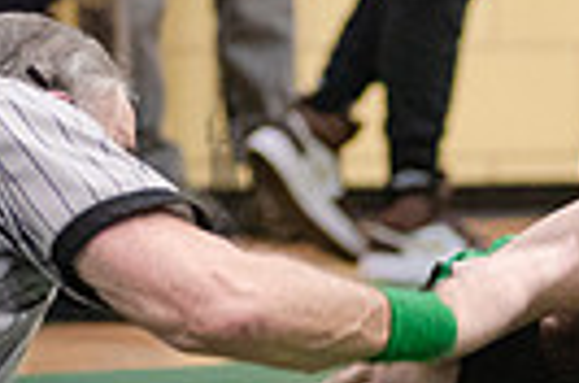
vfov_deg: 2.3
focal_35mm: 585
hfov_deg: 3.5
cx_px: 784
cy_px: 363
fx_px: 9386
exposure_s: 1/400
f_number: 3.5
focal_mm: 125
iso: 4000
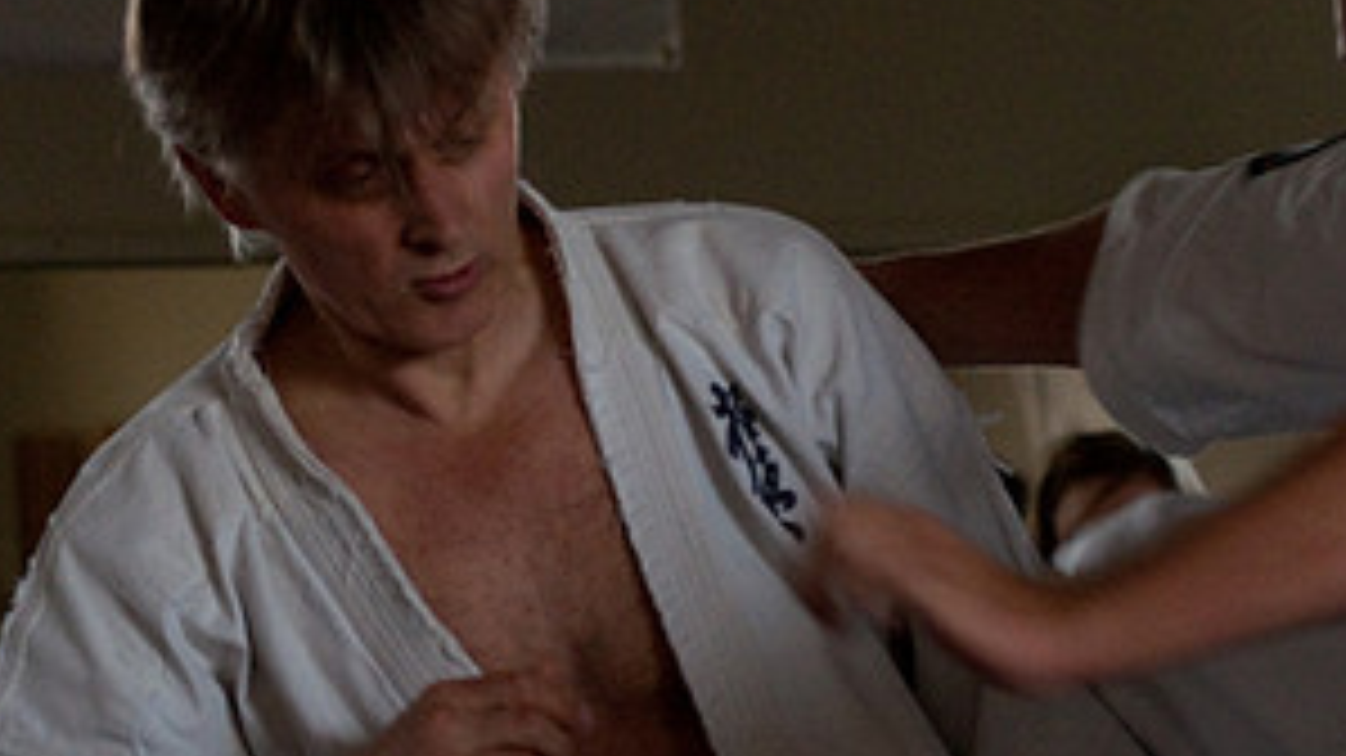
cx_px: 662
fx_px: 11061
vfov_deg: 3.9
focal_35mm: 310
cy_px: 290
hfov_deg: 7.0
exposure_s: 1/200
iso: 800
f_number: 4.5
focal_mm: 102
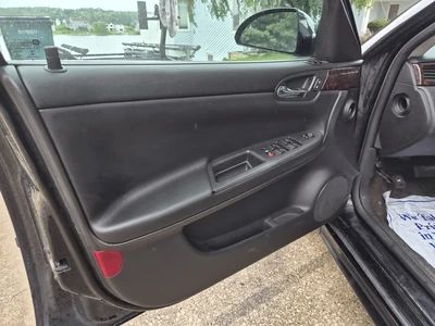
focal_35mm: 23
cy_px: 163
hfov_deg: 73.9
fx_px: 289
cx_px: 218
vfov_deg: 58.9
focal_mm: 5.4
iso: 64
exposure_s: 1/180
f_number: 1.8
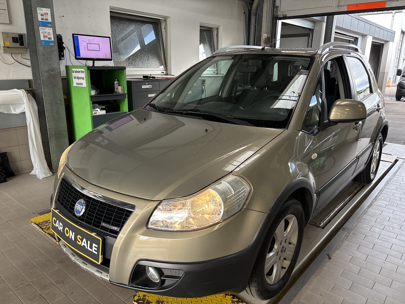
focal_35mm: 26
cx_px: 202
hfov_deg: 67.3
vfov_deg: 53.1
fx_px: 304
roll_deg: -0.4
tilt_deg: -15.3
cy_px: 152
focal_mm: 5.96
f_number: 1.6
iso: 100
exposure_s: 1/121
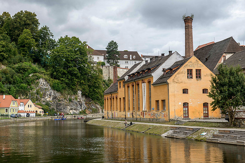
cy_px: 82
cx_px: 122
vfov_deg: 23.4
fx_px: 395
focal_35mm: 58
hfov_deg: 34.5
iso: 64
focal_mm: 58
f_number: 7.1
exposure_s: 1/160
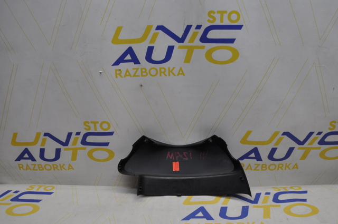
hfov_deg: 67.4
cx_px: 169
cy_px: 112
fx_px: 253
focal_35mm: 27
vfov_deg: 47.8
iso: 640
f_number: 5.6
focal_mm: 18
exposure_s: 1/125
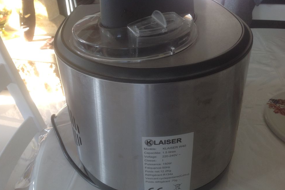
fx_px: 293
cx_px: 142
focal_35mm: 37
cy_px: 106
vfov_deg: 35.9
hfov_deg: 51.9
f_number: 2.4
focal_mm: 4.28
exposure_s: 1/60
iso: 50
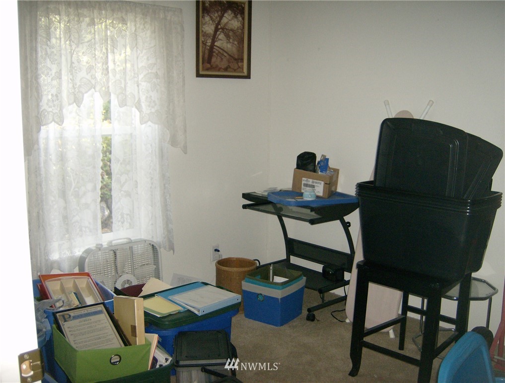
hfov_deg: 51.2
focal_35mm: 36
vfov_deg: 39.9
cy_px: 192
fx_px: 527
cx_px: 252
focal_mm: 6
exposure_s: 1/60
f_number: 2.8
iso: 200
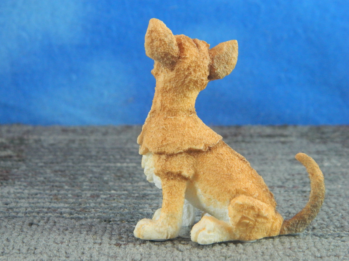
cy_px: 130
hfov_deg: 19.1
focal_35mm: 103
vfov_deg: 14.4
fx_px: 1038
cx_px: 174
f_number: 4.5
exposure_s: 1/20
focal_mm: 18.6
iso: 400
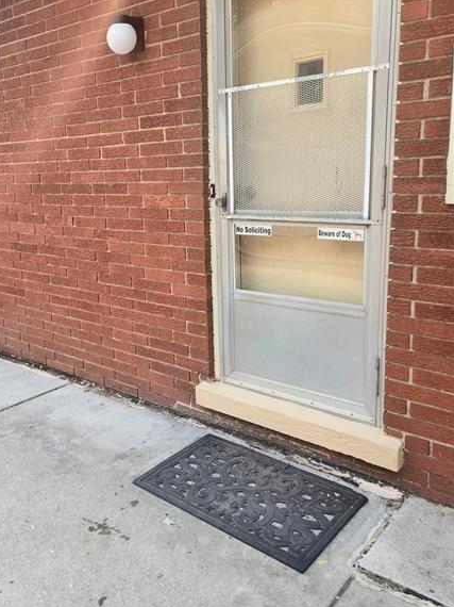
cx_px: 149
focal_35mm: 31
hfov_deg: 44.7
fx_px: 543
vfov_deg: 58.2
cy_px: 269
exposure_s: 1/316
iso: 25
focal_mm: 5.4
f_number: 1.8
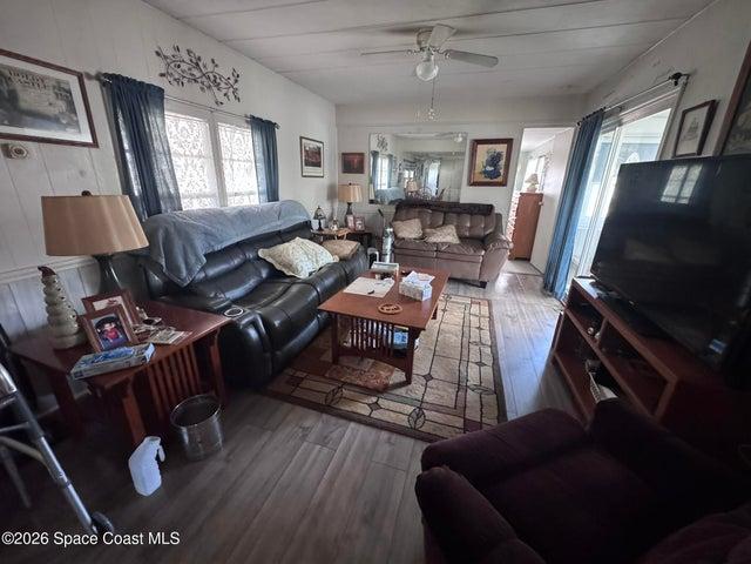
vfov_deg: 85.7
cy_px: 282
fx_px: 304
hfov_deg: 102.1
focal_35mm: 14
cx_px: 376
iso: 1250
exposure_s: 1/60
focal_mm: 2.22
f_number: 2.2
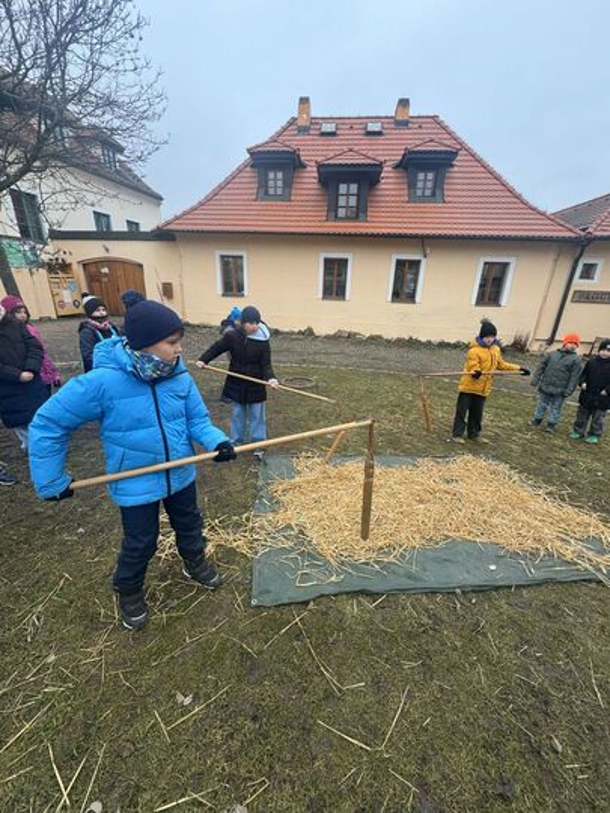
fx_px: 329
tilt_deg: -22.5
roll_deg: -3.8
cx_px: 305
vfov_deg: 102.1
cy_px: 406
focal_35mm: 14
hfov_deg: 85.7
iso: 40
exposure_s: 1/105
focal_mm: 2.22
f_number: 2.2
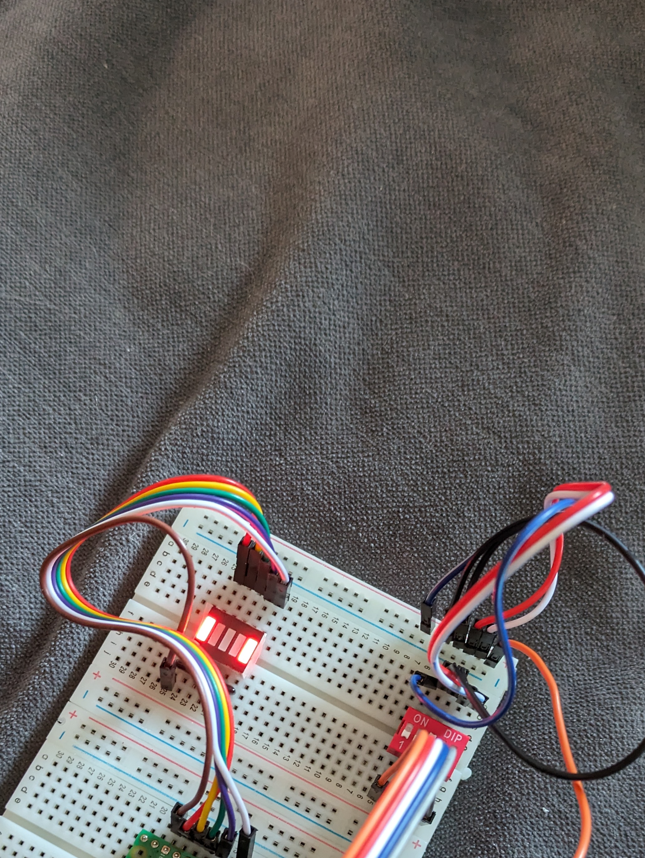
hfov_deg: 34.4
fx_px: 1042
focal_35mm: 42
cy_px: 644
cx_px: 317
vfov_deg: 43.3
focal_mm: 5.43
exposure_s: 1/25
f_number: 1.89
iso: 625
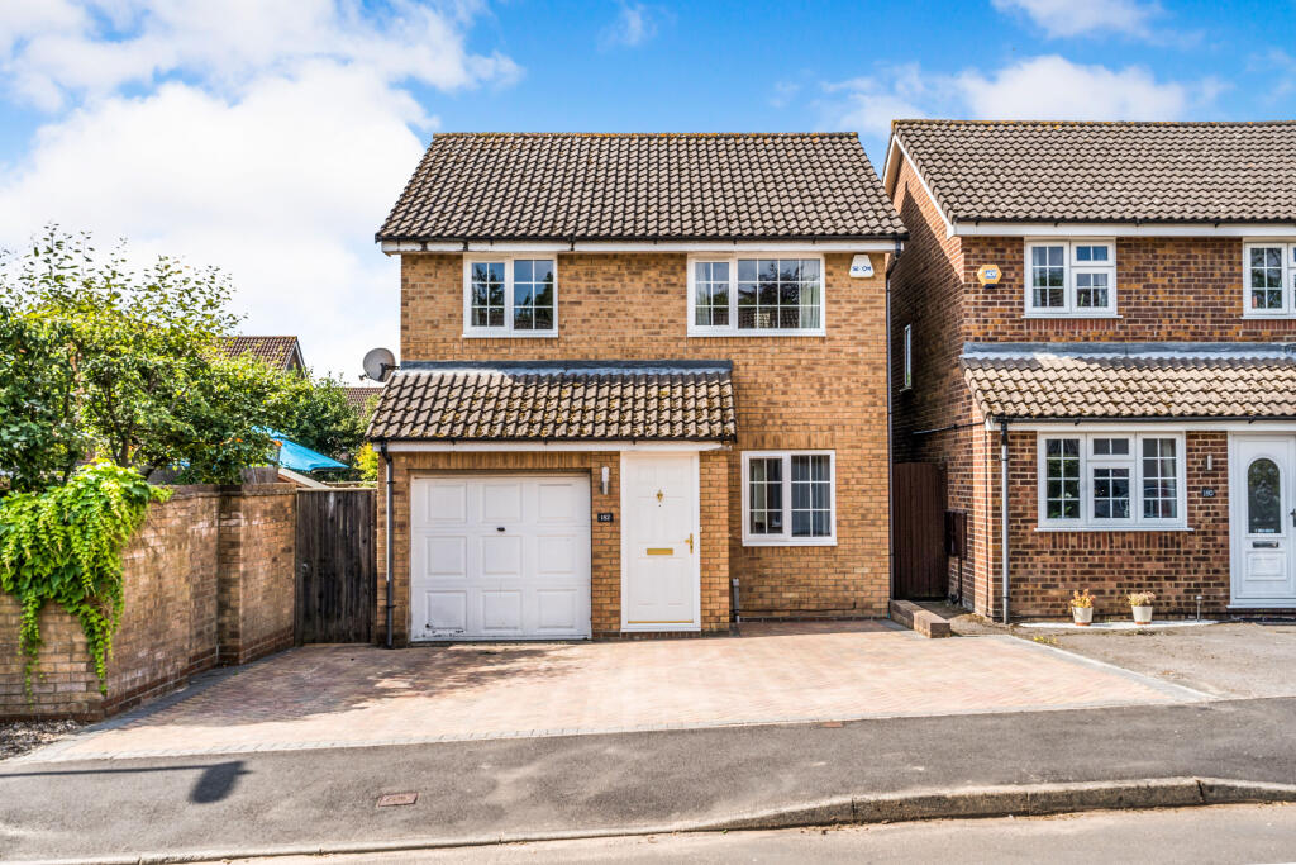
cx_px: 648
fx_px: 1260
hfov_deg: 54.4
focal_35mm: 35
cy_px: 432
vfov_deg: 37.9
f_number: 11
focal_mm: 35
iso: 250
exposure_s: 1/320
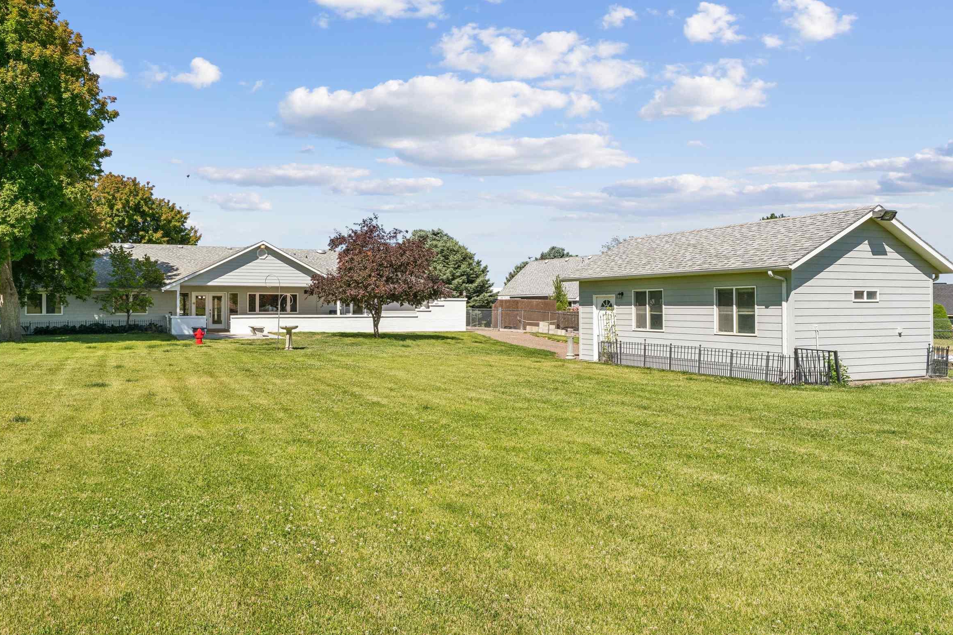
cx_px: 347
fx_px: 665
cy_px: 300
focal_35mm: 25
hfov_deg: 69.9
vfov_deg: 51.0
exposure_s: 1/400
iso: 400
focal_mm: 19.1
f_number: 13
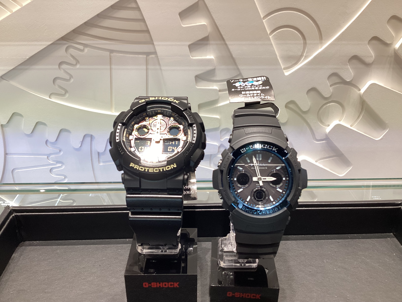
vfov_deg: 45.4
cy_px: 151
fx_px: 360
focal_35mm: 31
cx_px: 201
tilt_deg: -26.7
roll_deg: -0.1
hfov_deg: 58.4
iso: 100
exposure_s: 1/50
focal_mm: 3.3
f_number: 2.4
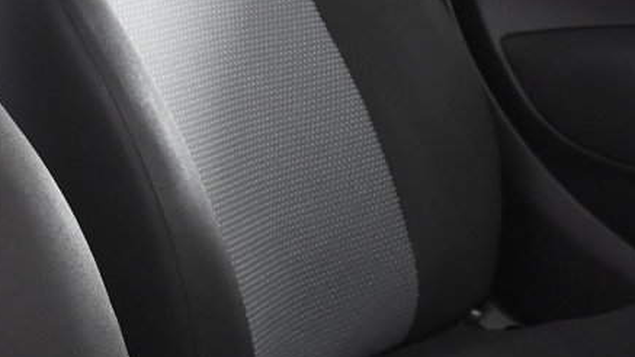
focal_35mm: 117
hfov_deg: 18.1
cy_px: 261
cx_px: 153
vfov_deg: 10.3
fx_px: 1975
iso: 1600
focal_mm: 17
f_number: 2.8
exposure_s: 1/30
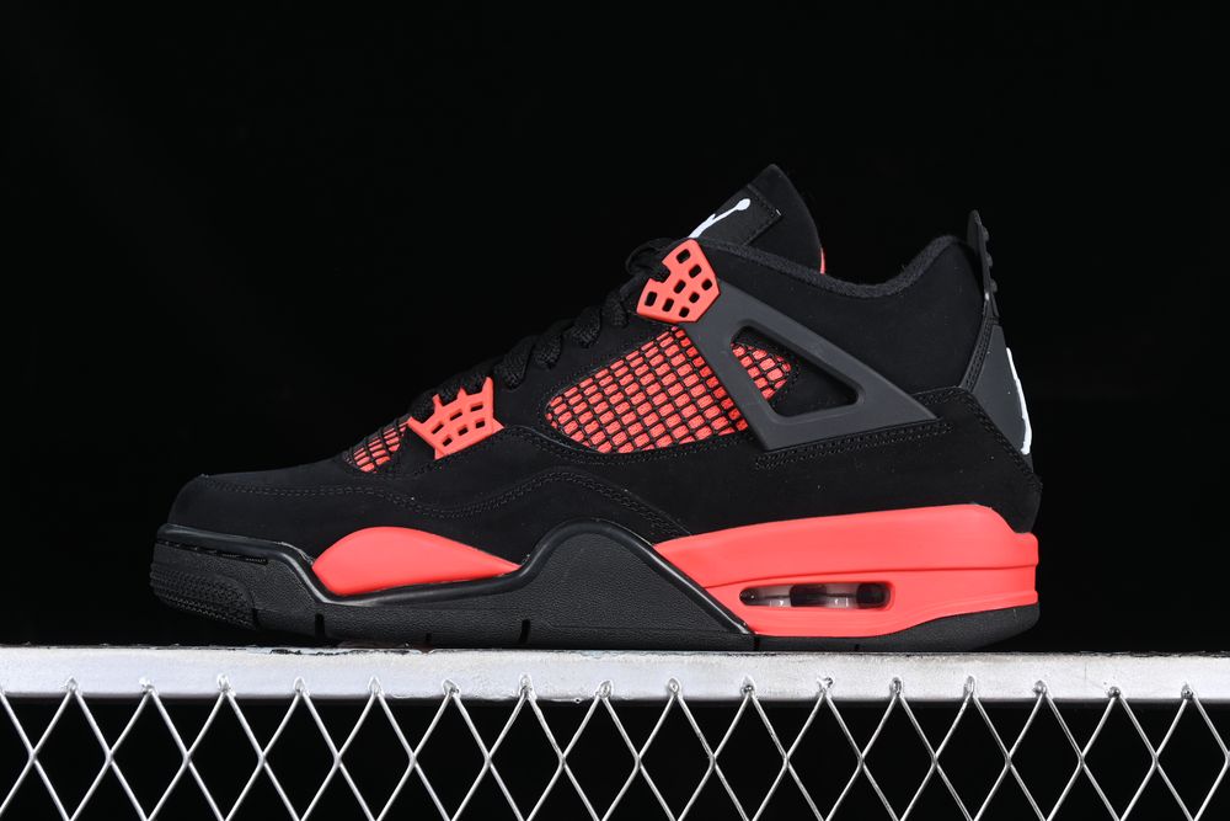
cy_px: 410
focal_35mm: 75
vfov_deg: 18.2
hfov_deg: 27.0
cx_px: 615
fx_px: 2563
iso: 160
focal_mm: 50
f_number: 6.3
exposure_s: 1/60
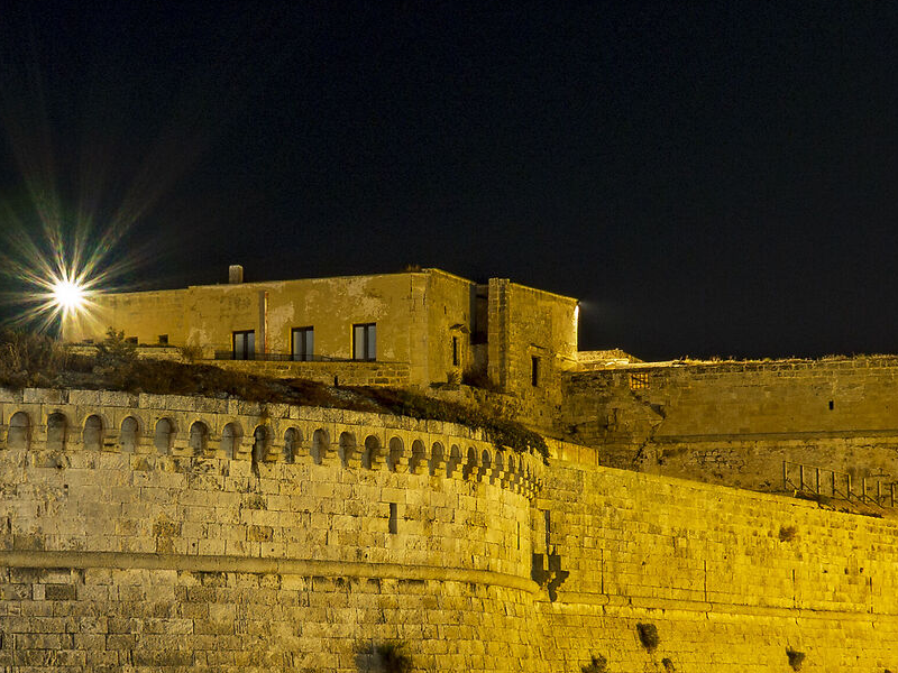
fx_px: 2646
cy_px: 445
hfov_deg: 19.2
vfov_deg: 14.5
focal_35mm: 102
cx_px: 373
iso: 100
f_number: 8
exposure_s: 20
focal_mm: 17
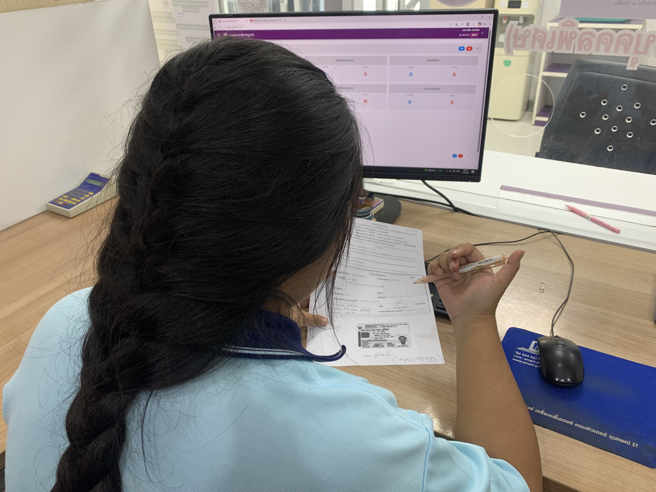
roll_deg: +2.1
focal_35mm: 27
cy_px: 244
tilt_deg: -28.4
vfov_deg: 51.4
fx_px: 512
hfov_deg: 65.3
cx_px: 329
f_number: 1.8
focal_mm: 4.25
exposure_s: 1/91
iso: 100
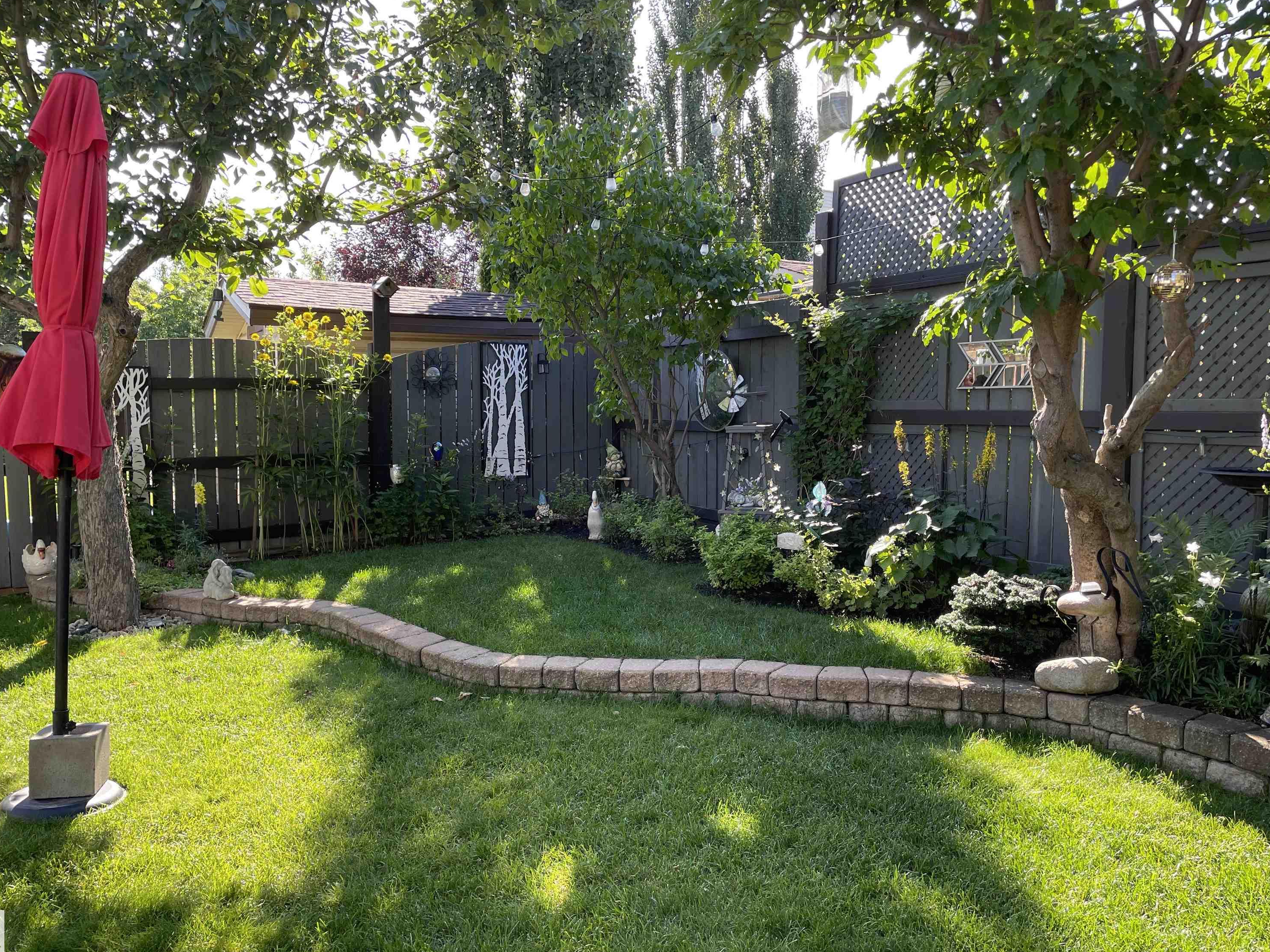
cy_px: 474
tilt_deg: -4.7
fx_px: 991
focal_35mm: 27
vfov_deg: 51.4
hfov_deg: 65.3
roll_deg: +0.1
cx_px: 621
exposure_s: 1/374
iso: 32
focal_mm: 4.2
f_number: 1.6
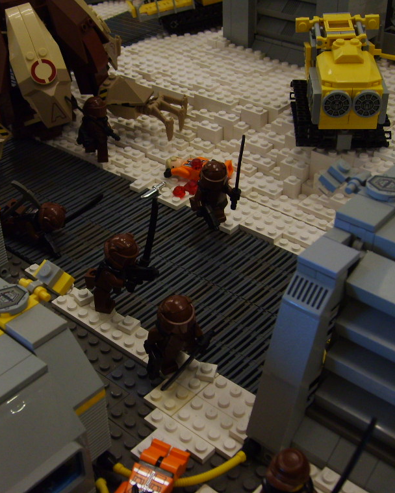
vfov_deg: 40.3
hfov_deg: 32.5
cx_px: 138
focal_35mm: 46
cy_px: 245
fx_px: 672
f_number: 2.8
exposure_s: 1/30
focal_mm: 5.8
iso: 100
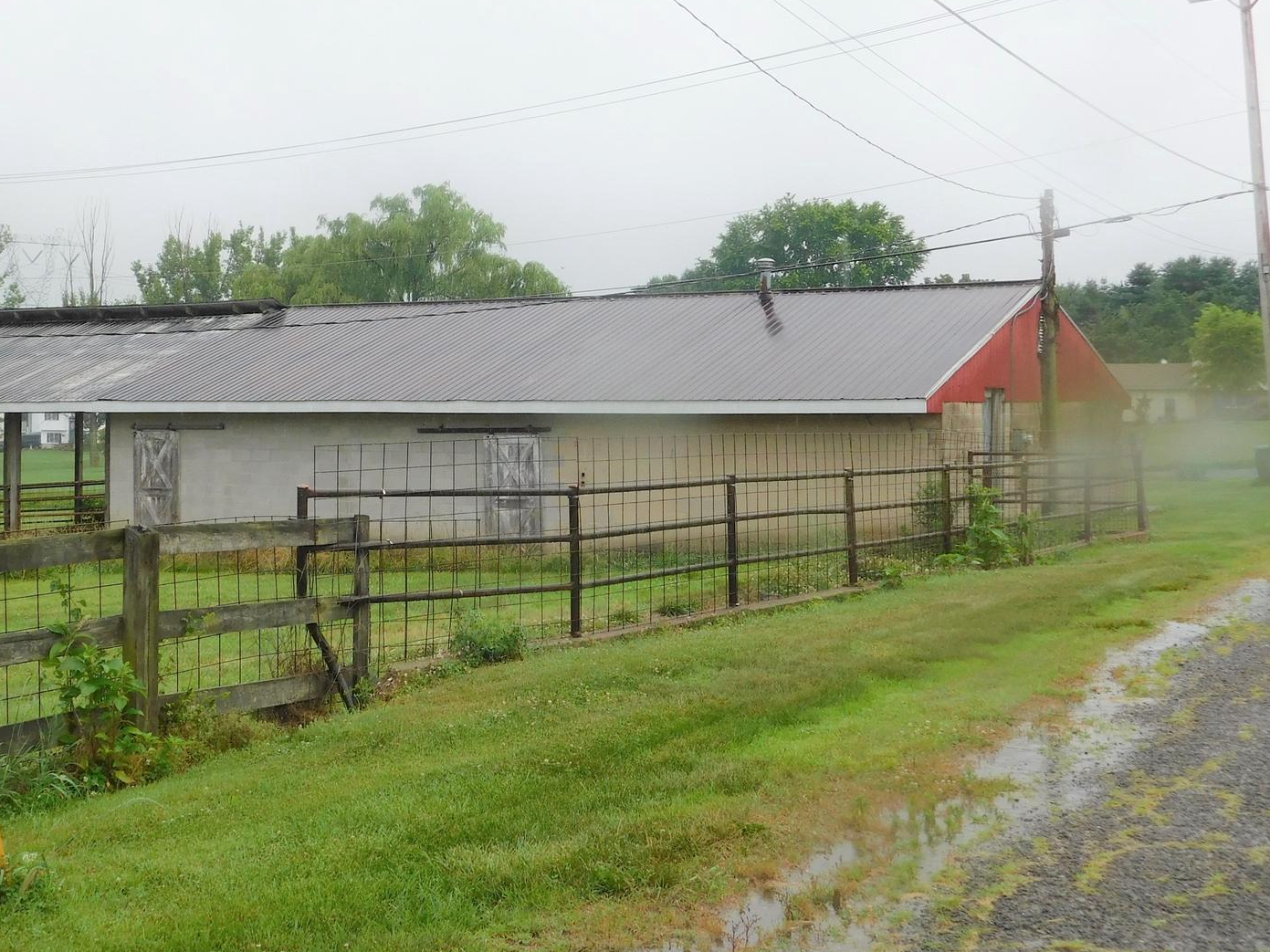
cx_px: 434
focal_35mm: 53
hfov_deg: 35.8
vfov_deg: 27.4
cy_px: 356
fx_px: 1944
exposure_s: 1/400
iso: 125
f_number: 3.5
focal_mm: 6.3
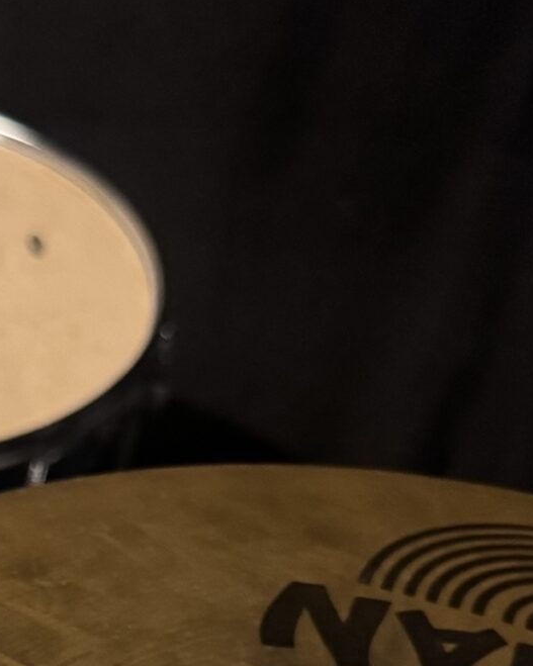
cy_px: 917
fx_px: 1795
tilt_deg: -53.3
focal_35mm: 91
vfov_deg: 19.1
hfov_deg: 15.8
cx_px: -225
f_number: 1.78
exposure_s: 1/50
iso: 800
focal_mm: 6.76
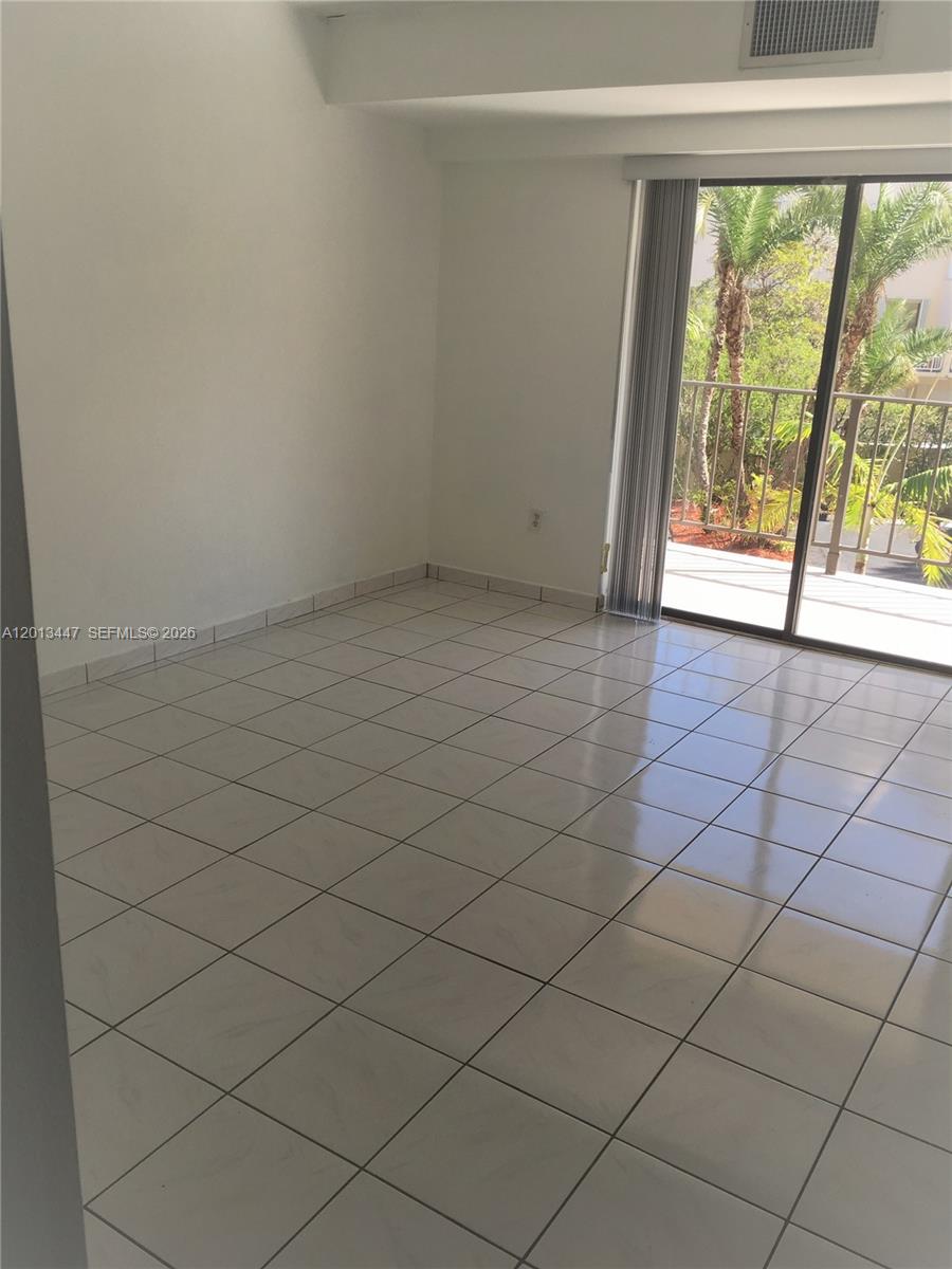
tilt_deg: -18.0
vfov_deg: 61.7
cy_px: 634
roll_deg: -1.9
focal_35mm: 29
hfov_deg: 48.2
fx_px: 1063
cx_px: 476
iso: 25
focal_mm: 4.15
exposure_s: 1/318
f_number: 2.2
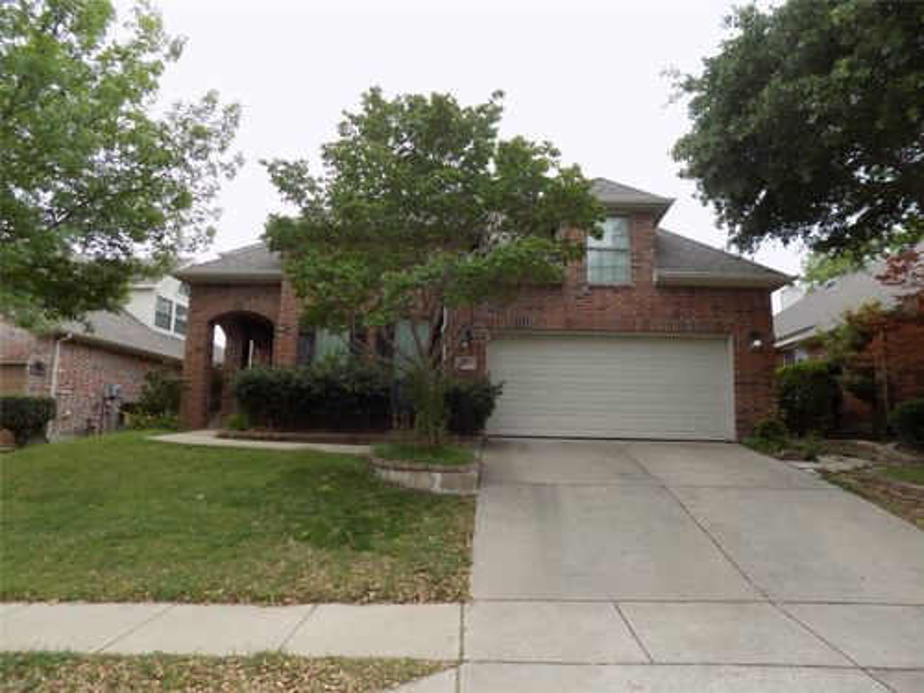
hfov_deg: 73.9
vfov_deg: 58.9
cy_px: 346
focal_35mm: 23
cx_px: 462
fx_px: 614
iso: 80
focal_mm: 4
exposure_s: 1/400
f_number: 3.1
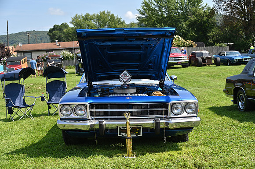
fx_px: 340
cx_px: 128
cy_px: 84
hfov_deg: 41.1
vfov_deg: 28.0
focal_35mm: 48
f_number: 4.2
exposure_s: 1/400
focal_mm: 48
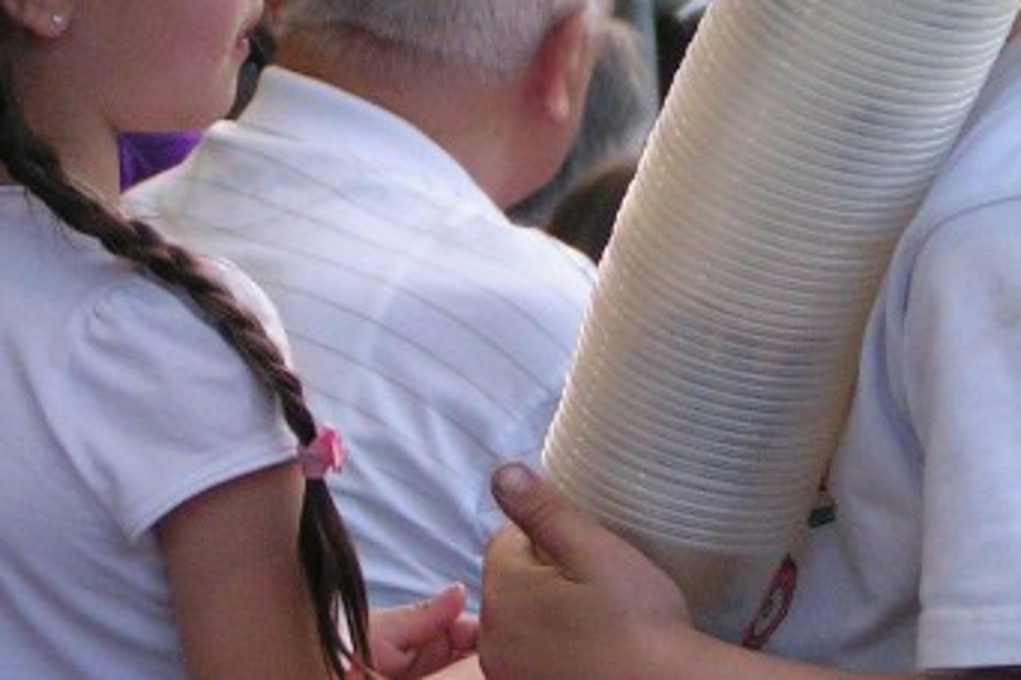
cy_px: 51
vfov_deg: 5.9
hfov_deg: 8.9
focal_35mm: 232
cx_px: 695
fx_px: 6576
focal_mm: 14.5
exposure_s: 1/100
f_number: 3.5
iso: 160
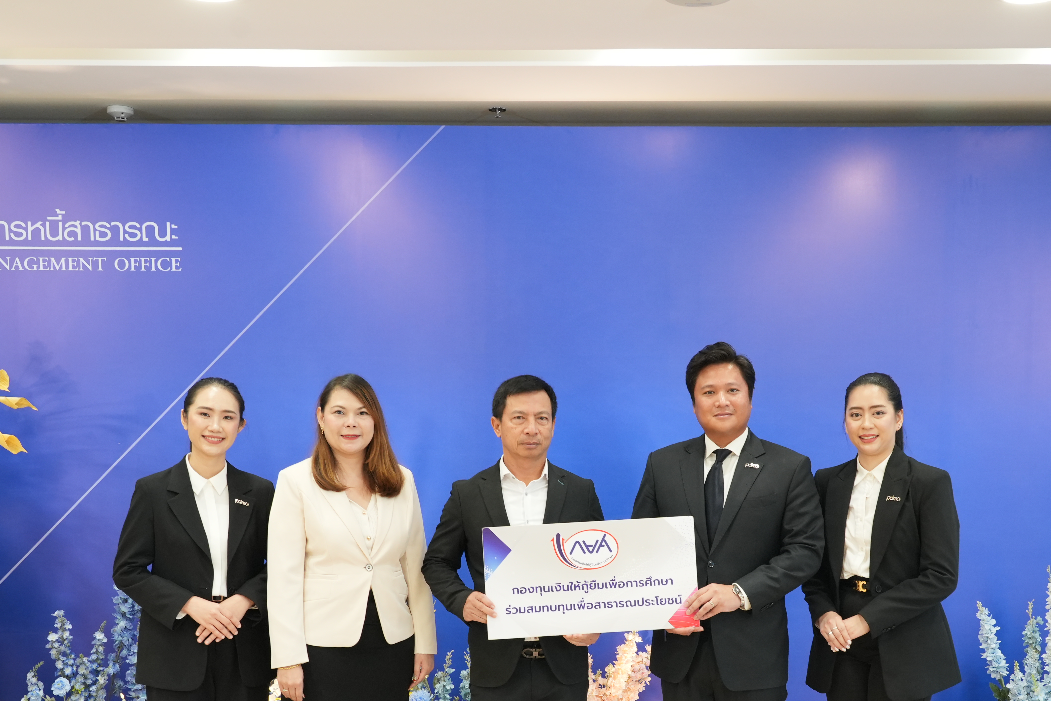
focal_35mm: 43
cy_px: 548
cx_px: 607
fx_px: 1255
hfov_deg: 45.3
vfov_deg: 30.5
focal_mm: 26
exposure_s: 1/30
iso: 1000
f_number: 7.1
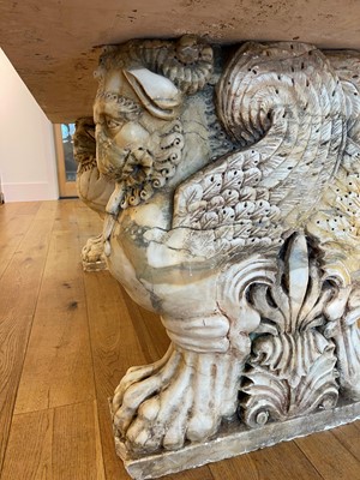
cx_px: 180
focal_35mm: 25
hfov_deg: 54.9
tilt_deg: -11.7
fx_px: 347
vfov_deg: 69.4
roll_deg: +0.5
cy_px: 240
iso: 100
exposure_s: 1/50
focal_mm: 5.1
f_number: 1.6
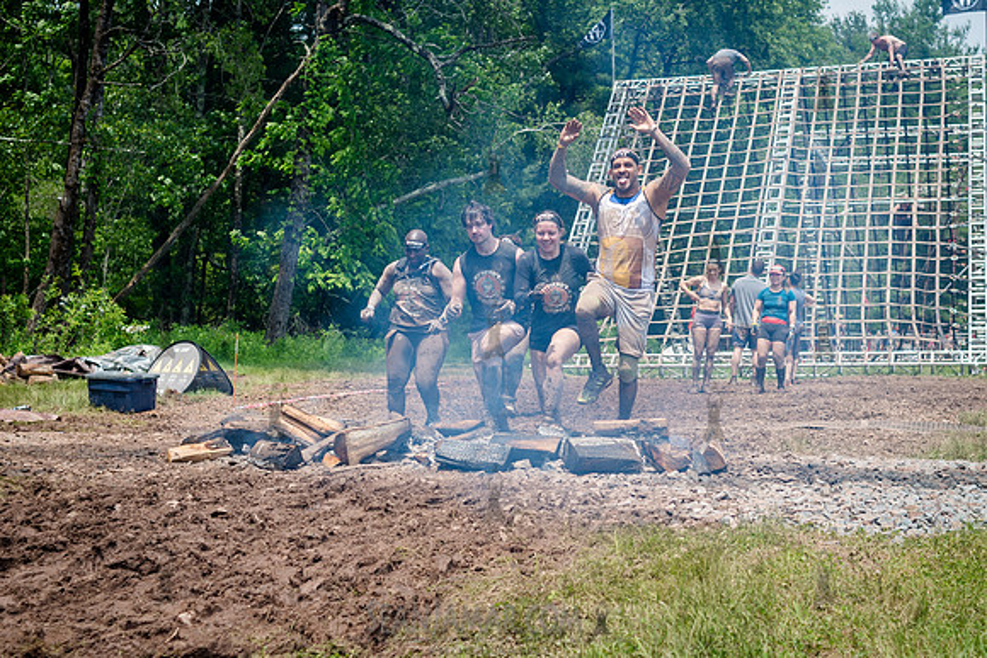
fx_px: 1384
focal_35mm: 50
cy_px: 336
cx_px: 550
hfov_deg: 39.2
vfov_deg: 26.8
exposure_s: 1/1250
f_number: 4
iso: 250
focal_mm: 35
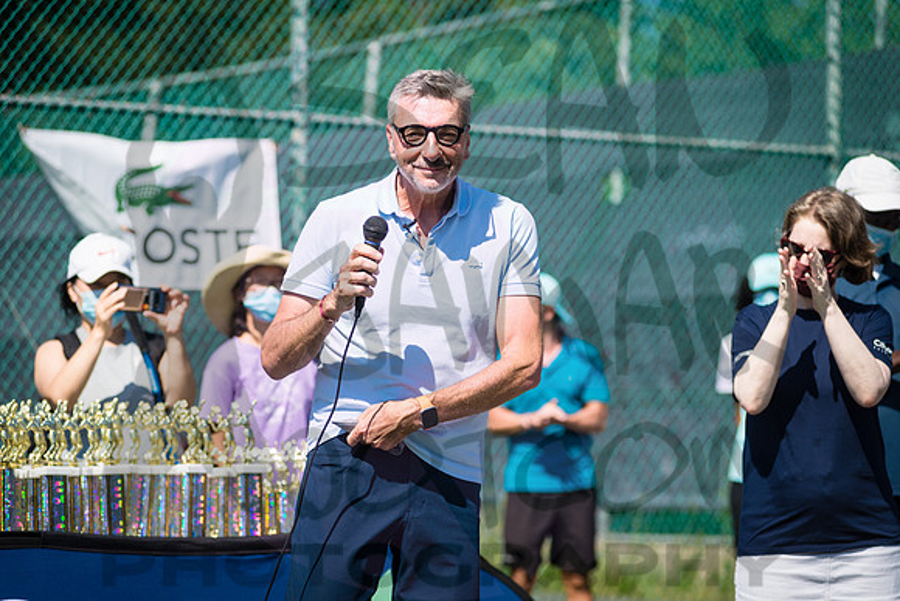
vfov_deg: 10.2
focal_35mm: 135
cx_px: 450
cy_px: 300
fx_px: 3376
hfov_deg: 15.2
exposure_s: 1/1250
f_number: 4.5
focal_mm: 135
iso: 125
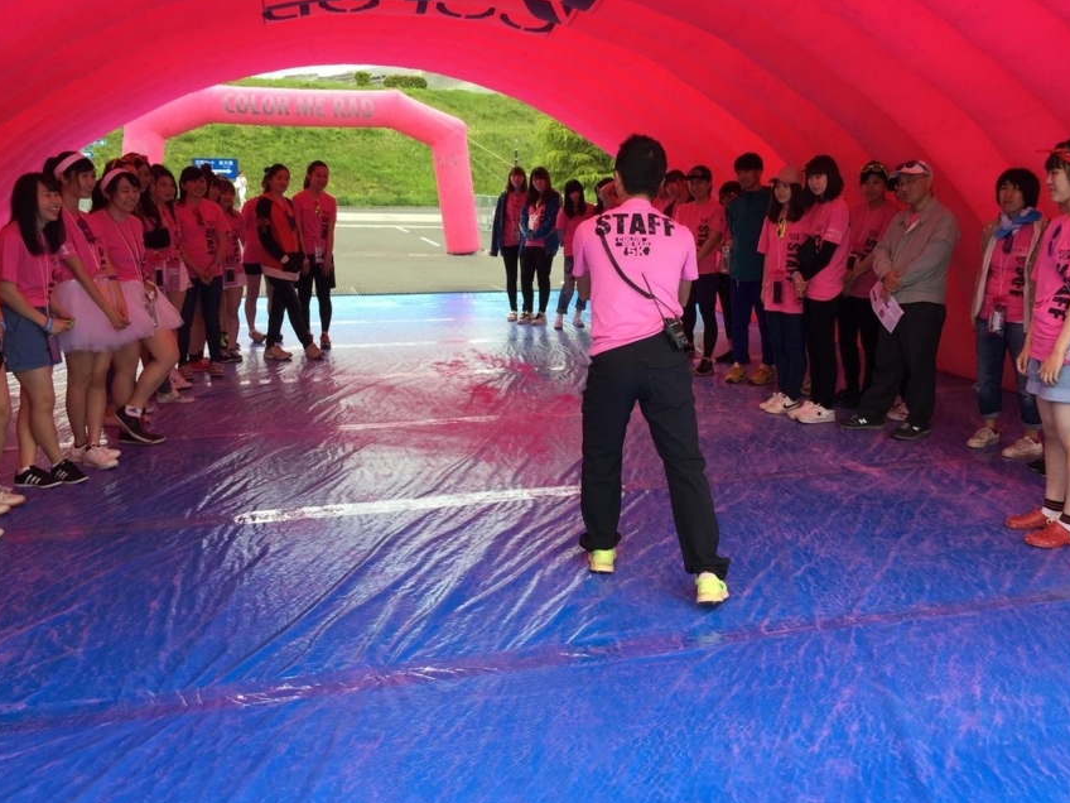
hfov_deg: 52.5
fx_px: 1082
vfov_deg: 40.7
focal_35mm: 35
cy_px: 393
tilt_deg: -10.1
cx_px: 598
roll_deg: -1.8
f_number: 2.2
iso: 32
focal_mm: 4.15
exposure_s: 1/370
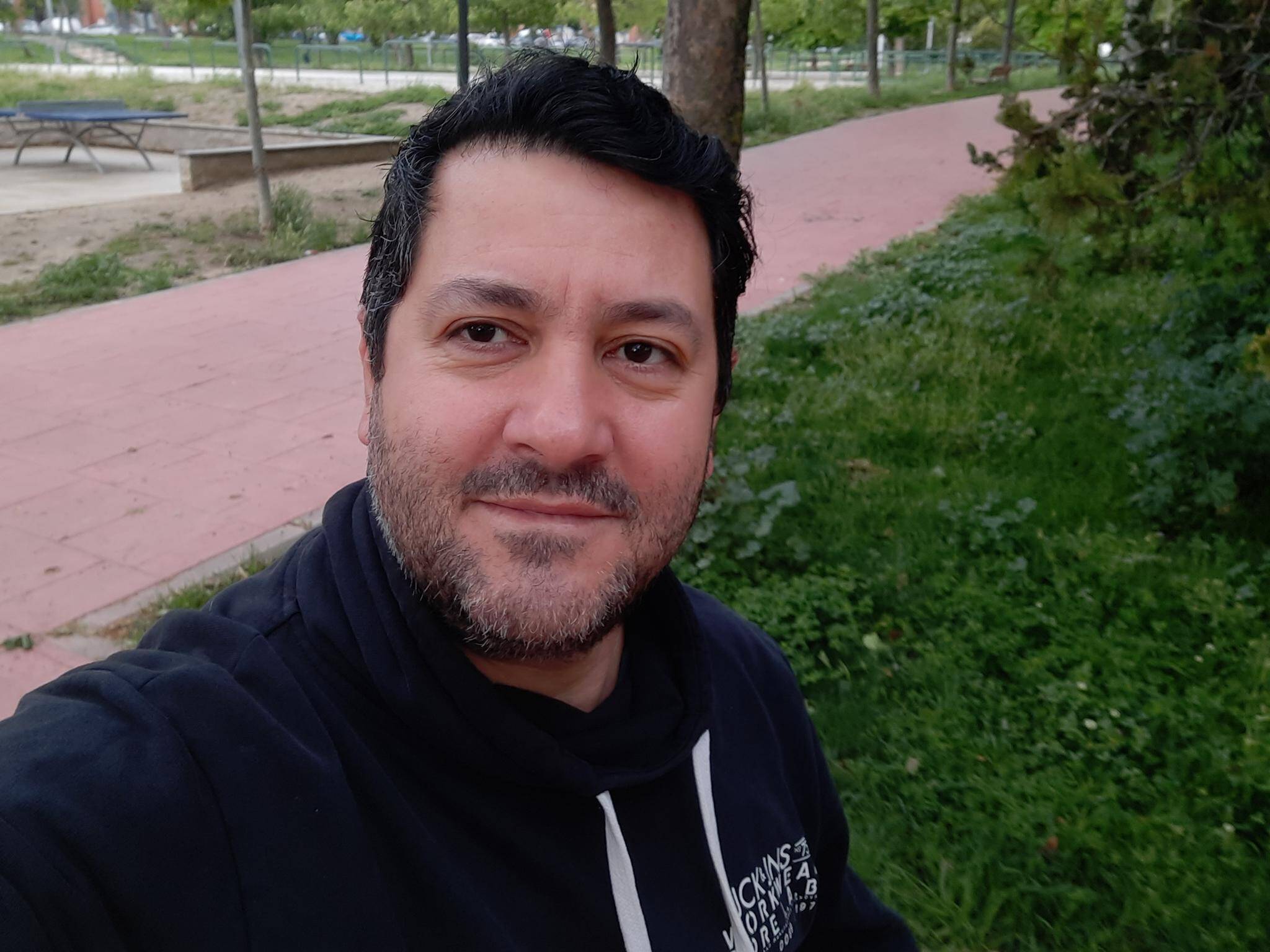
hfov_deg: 58.4
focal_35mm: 31
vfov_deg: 45.4
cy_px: 476
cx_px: 635
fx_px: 1137
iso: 53
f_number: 2.2
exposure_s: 1/100
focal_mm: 3.72
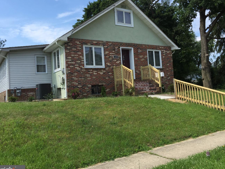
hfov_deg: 56.8
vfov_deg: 44.2
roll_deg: +3.4
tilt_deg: +3.6
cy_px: 82
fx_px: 208
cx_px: 119
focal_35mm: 32
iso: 32
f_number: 2.2
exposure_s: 1/1412
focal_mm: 4.15
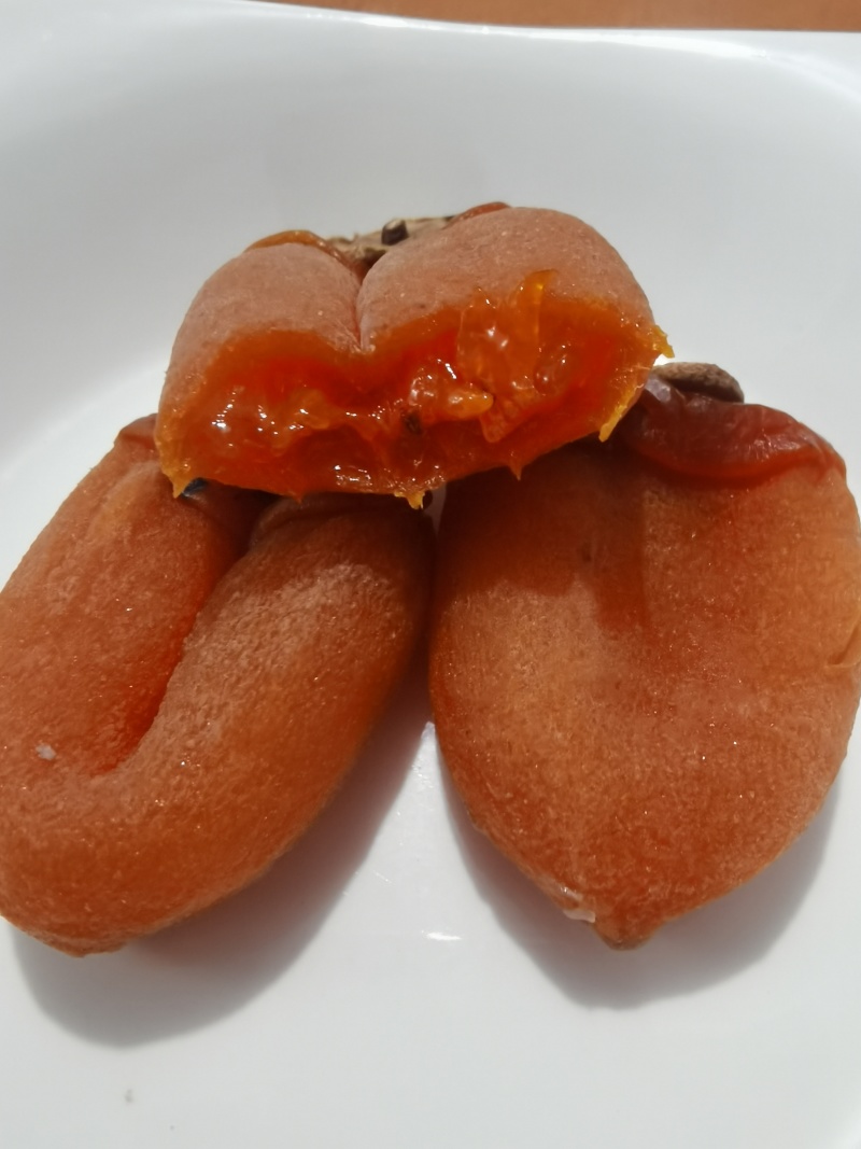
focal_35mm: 27
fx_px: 896
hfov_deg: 51.3
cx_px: 430
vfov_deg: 65.3
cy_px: 574
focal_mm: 2.26
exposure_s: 1/33.3
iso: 640
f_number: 2.2
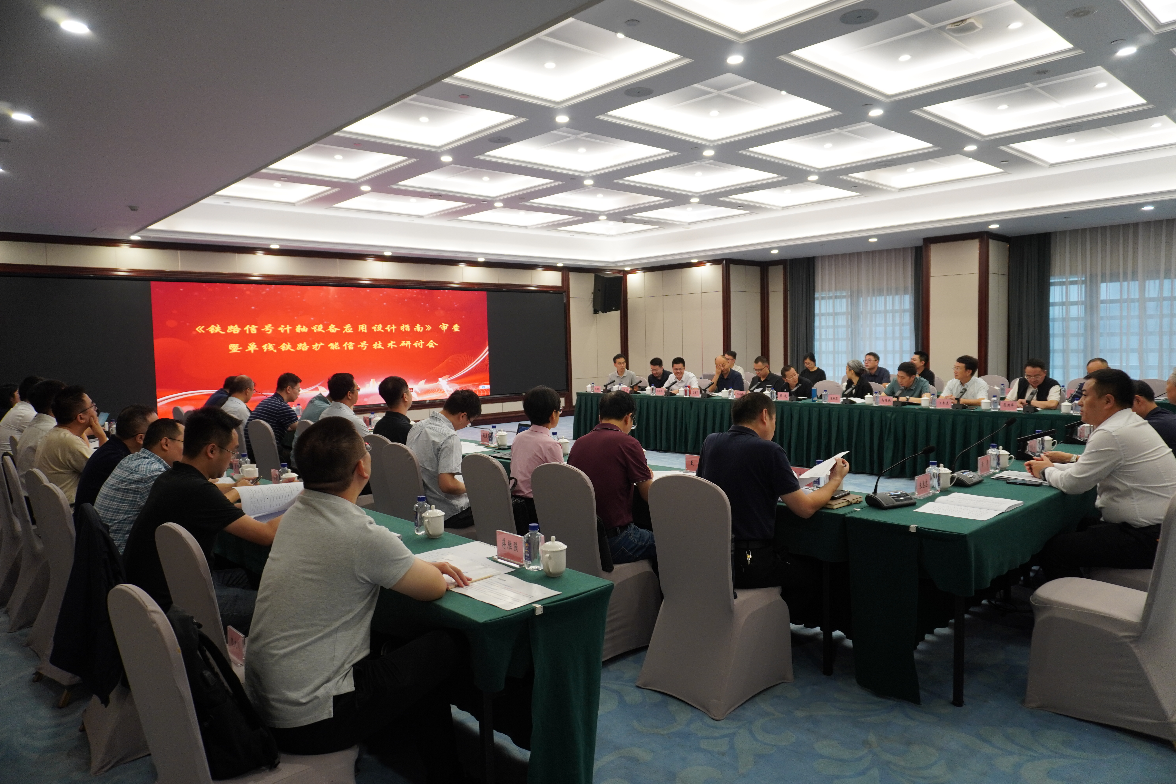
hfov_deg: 73.7
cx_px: 588
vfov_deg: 53.1
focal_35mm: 24
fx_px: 784
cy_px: 392
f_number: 4
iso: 400
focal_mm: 16
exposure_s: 1/60
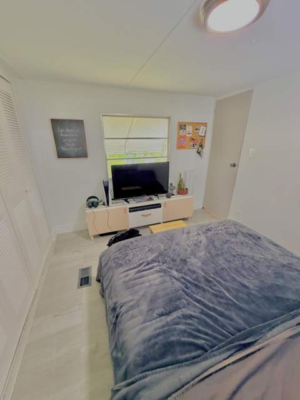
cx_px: 150
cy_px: 200
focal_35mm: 14
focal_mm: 2.22
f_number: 2.2
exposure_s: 1/60
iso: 200
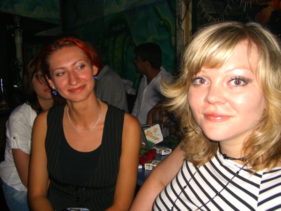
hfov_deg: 49.0
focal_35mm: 38
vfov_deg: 37.7
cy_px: 106
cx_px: 140
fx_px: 308
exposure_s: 1/60
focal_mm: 7.9
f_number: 2.8
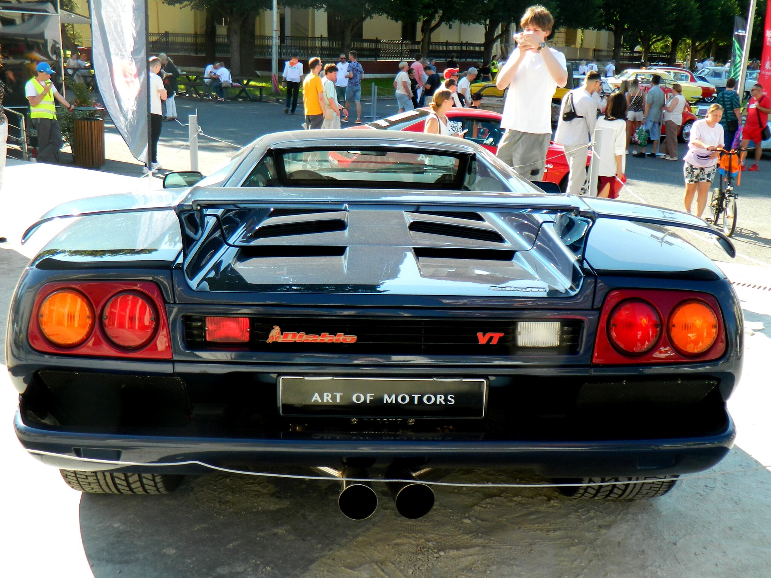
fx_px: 780
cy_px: 289
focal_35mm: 35
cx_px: 386
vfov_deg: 40.7
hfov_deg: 52.6
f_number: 3.3
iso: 80
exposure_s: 1/250
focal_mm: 6.2
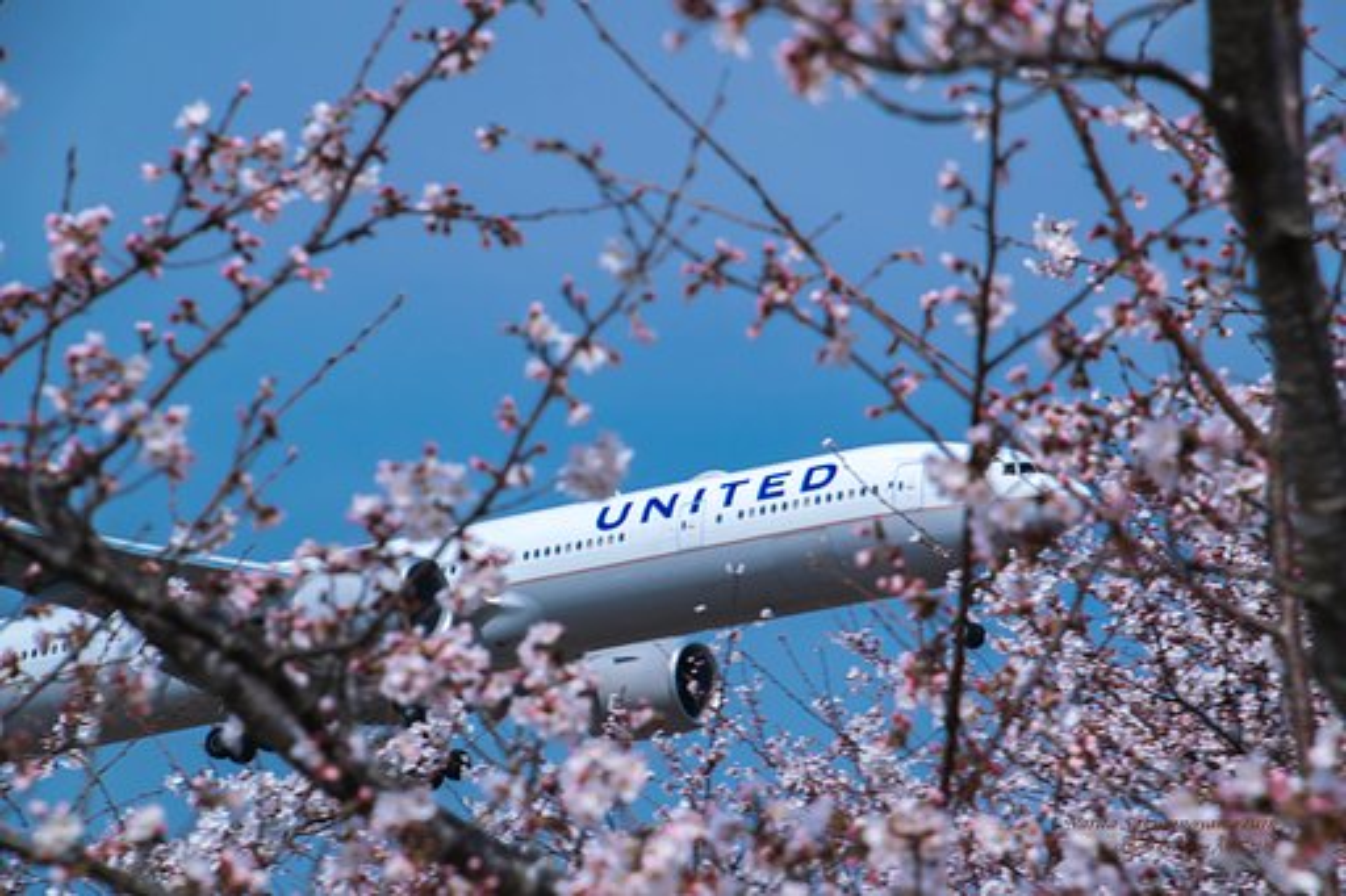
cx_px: 673
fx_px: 6167
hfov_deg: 12.5
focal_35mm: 165
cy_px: 448
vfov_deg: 8.3
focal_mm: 110
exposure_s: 1/320
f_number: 9
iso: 250
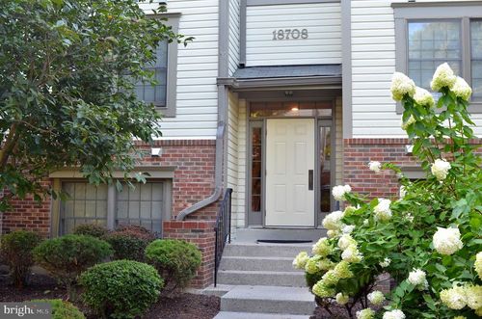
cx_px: 241
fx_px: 561
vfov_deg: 31.7
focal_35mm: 42
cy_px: 160
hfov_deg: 46.5
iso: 400
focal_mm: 28
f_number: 5.6
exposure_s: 1/125
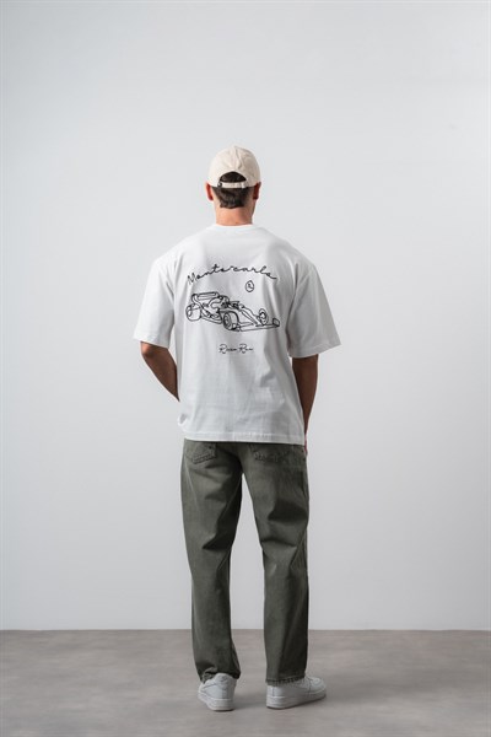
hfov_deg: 19.5
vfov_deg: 28.8
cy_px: 368
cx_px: 246
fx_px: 1432
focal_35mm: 70
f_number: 10
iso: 100
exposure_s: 1/125
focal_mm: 70
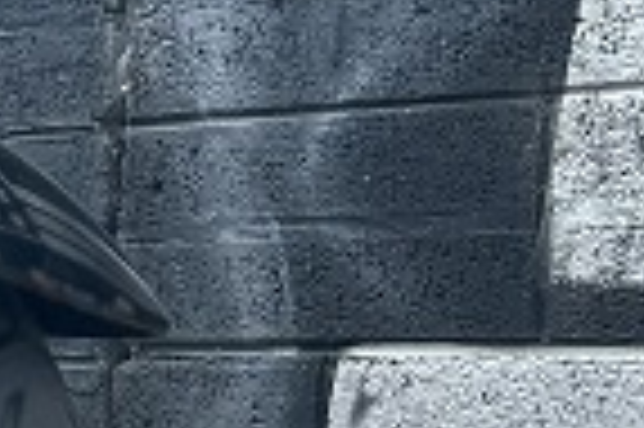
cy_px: 304
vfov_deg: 8.9
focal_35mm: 153
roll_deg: -1.8
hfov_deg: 12.3
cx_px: -504
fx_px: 2734
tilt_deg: +2.8
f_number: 1.5
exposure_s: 1/1089
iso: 50
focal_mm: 5.7
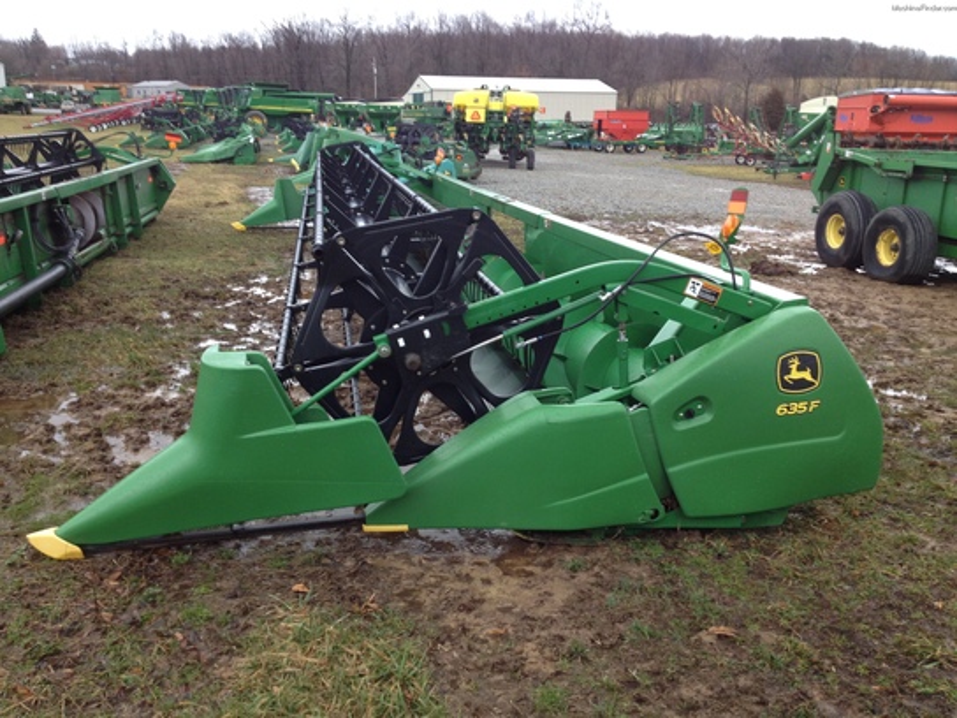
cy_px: 359
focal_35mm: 35
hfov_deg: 52.6
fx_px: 968
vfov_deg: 40.7
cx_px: 478
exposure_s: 1/60
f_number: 2.4
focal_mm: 4.28
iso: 50
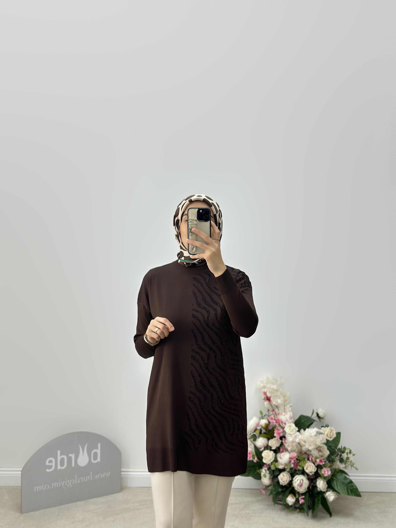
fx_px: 732
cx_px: 198
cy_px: 264
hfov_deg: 30.3
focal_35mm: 48
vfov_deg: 39.7
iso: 80
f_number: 1.78
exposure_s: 1/268
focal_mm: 6.86
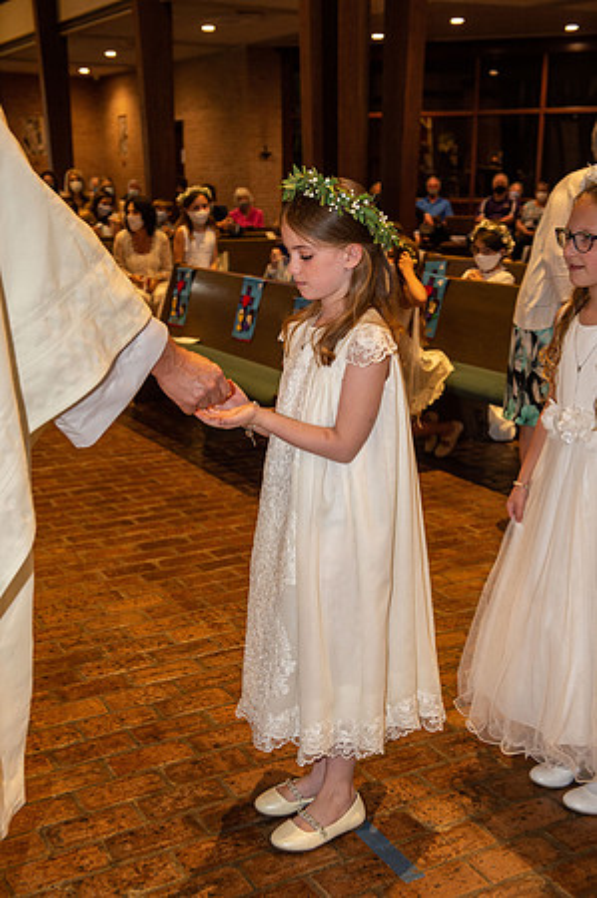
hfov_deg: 30.4
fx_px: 1097
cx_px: 298
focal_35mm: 44
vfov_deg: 44.5
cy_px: 449
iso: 1600
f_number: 5
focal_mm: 44
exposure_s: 1/125
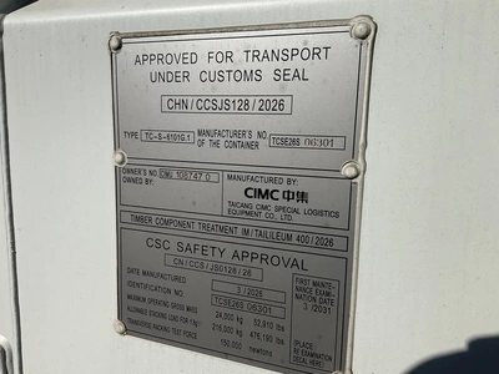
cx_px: 250
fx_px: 418
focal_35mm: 29
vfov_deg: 48.2
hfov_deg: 61.7
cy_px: 187
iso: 25
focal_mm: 3
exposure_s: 1/4405
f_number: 1.8
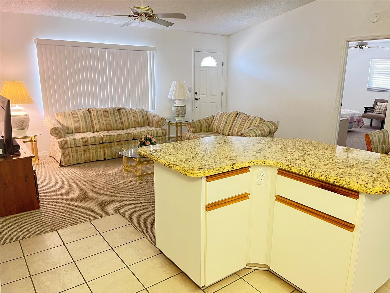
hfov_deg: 67.3
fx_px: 293
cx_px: 195
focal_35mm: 26
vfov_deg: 53.1
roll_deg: +0.1
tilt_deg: -14.2
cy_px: 146
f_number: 1.6
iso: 400
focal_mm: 5.1
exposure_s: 1/60
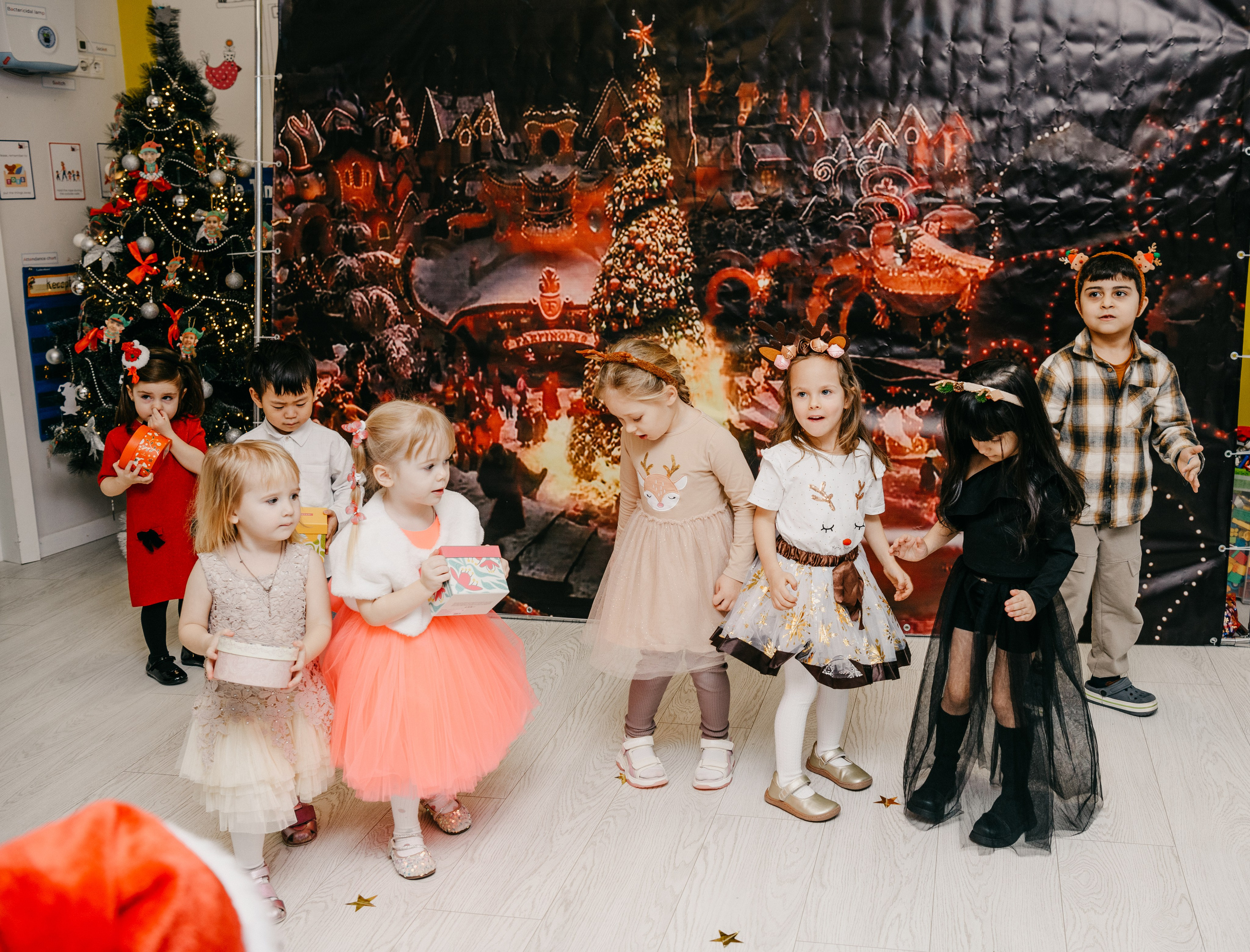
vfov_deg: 38.6
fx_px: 1360
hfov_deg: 49.2
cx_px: 718
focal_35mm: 37
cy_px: 457
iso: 320
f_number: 4.5
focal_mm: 32
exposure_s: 1/160
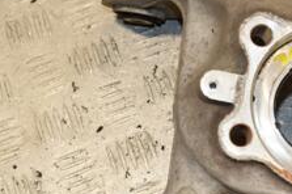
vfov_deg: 14.1
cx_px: 266
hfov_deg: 20.6
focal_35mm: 97
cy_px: 117
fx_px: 786
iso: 800
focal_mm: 24
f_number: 10
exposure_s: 1/200
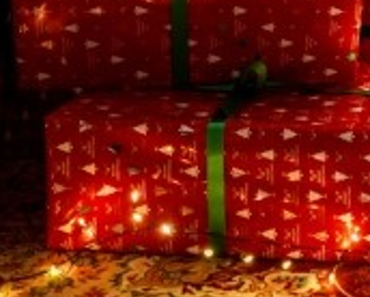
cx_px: 536
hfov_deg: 17.7
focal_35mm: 98
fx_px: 1074
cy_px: -116
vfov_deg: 14.9
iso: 1250
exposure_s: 1/50
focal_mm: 30
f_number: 5
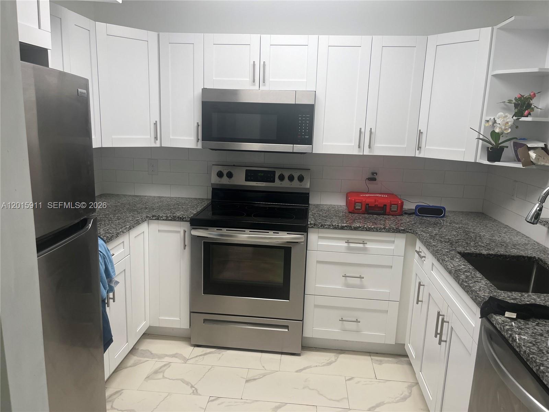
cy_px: 206
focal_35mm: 26
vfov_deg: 53.1
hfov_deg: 67.3
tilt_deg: -12.8
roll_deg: -1.6
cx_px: 274
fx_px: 412
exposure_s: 1/120
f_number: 1.6
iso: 64
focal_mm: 5.1
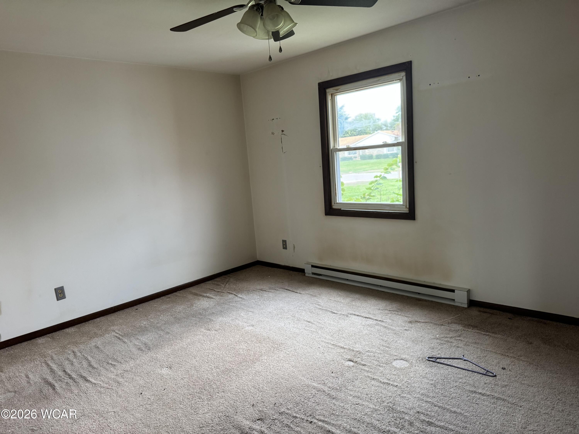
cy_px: 217
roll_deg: +5.2
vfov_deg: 56.8
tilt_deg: -9.9
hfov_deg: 71.6
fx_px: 401
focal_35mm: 24
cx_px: 290
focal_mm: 6.76
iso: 200
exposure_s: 1/85
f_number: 1.78
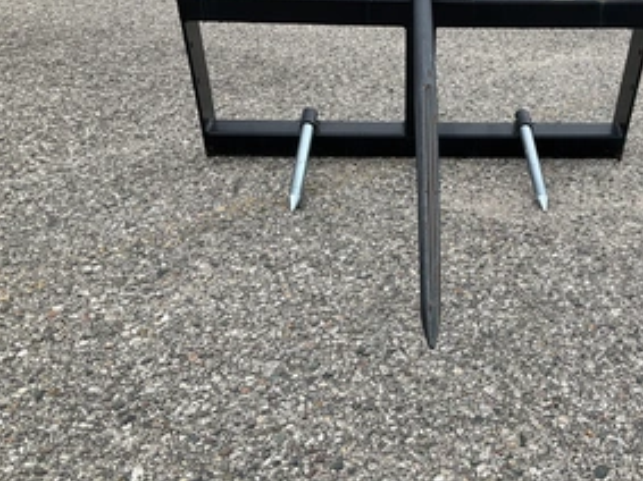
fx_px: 761
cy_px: 206
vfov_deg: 35.1
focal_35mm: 41
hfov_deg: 44.9
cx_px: 445
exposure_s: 1/883
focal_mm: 3
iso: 25
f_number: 1.8
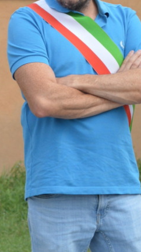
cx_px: -2
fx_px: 2639
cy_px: 164
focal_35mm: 397
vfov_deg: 5.4
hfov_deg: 3.1
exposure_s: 1/500
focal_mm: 85
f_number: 5.6
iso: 400
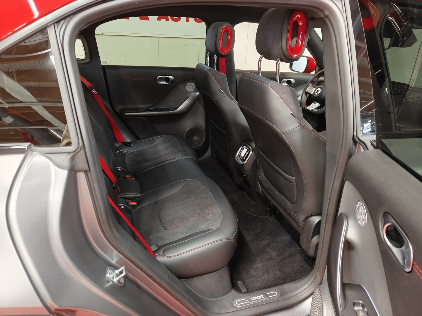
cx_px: 211
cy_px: 158
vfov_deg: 56.8
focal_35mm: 24
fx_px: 293
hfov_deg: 71.6
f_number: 1.8
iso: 160
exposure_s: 1/33
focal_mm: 5.59
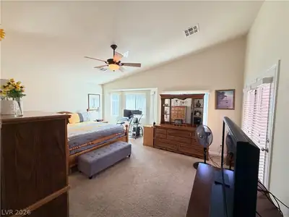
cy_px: 108
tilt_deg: -2.9
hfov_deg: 102.1
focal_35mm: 14
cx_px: 144
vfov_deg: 85.7
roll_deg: -0.5
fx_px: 117
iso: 200
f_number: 2.2
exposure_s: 1/60
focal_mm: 2.22
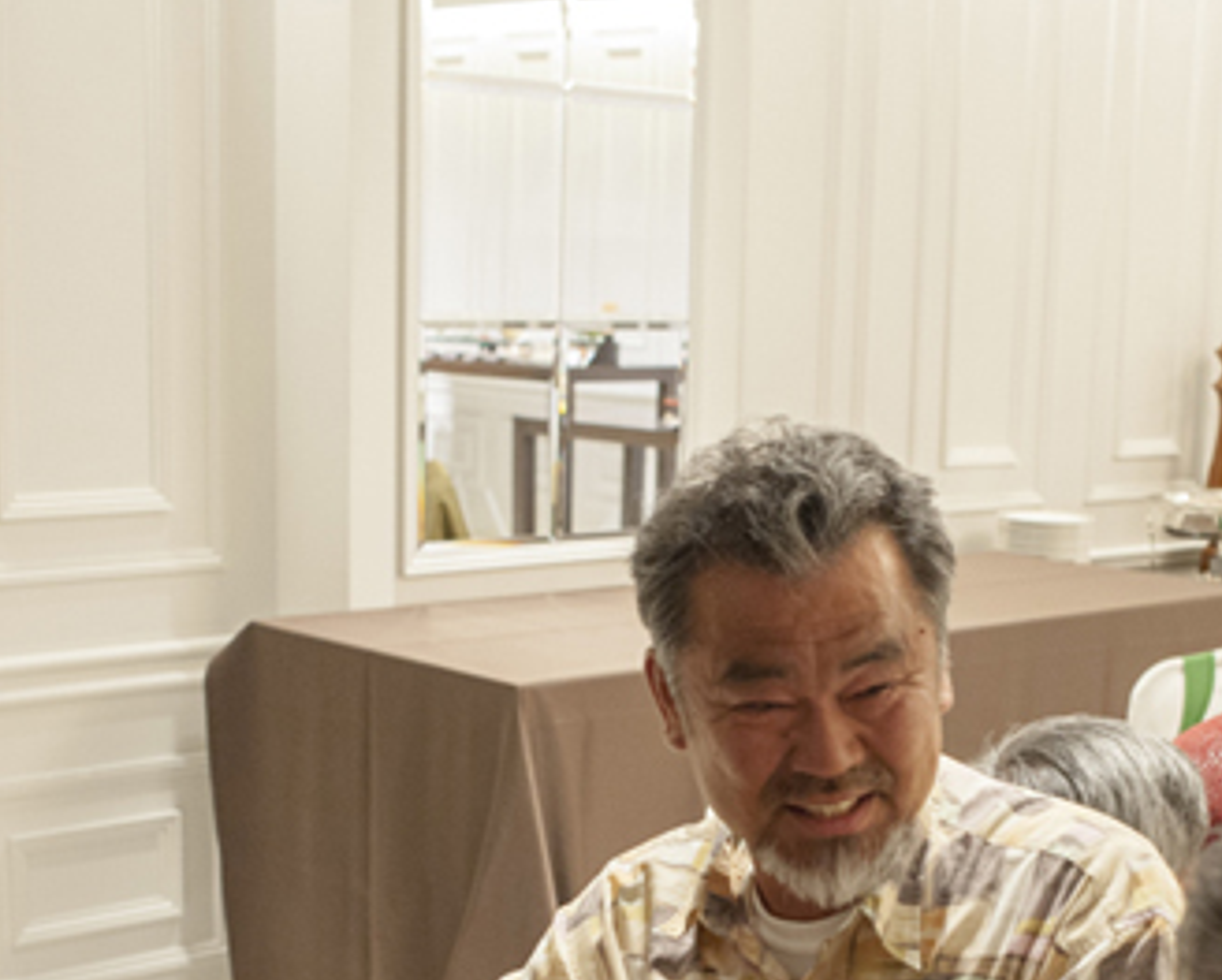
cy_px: 786
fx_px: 2317
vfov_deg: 23.5
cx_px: 771
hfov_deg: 29.4
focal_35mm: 64
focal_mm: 35
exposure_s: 1/100
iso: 2200
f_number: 5.6
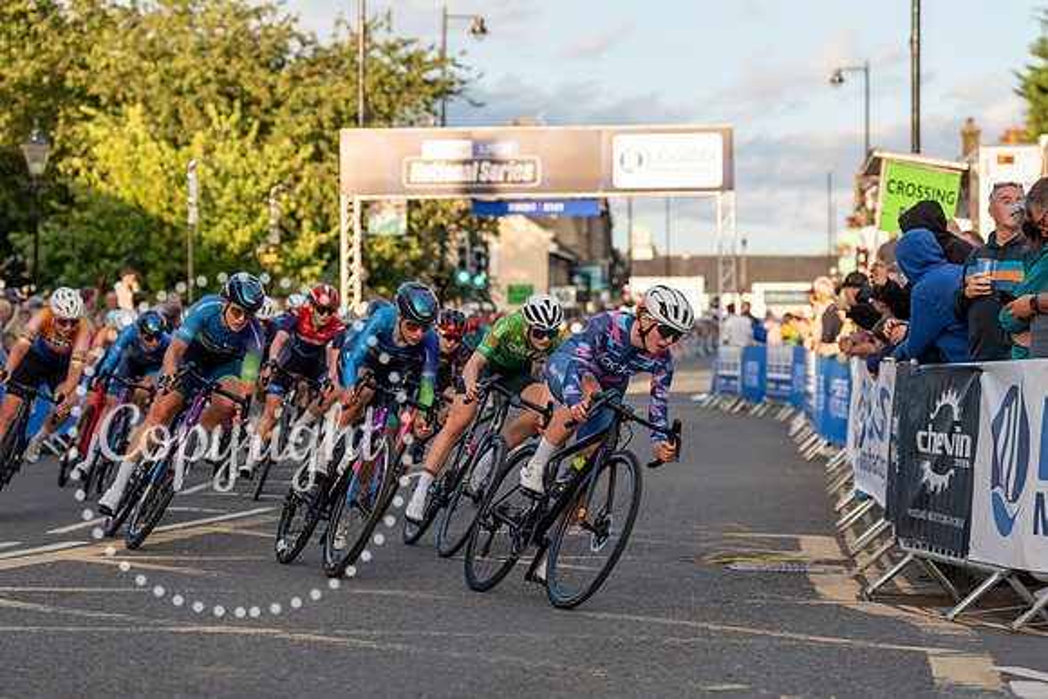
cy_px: 350
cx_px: 524
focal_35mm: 98
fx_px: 2860
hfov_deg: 20.8
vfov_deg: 13.9
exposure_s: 1/800
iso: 320
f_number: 3.5
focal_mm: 94
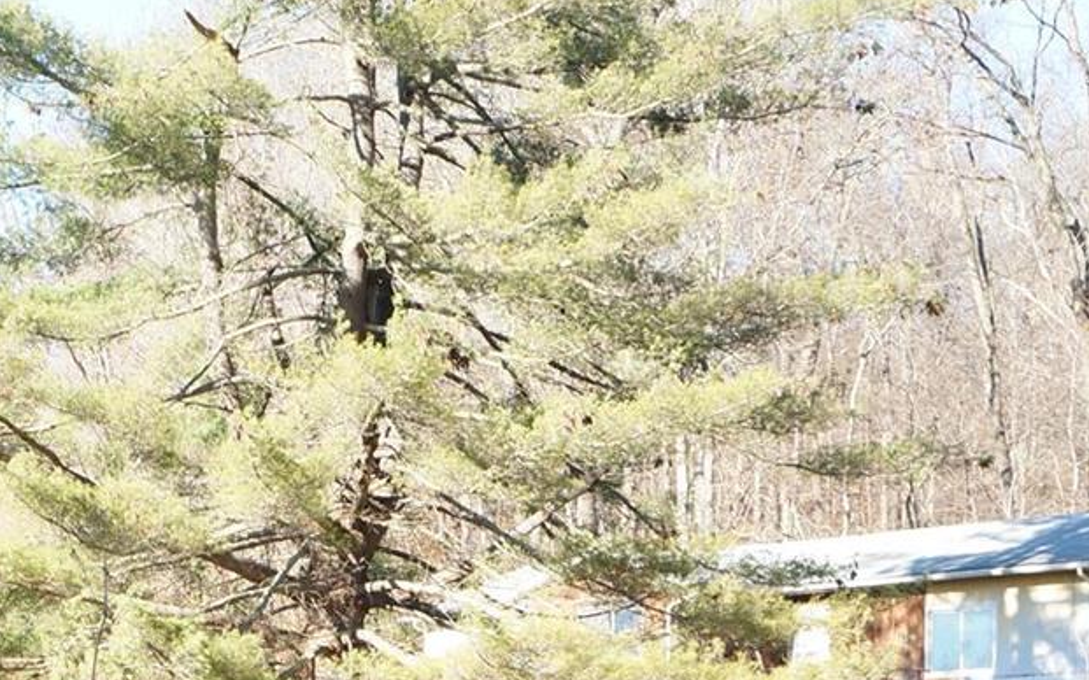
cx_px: 137
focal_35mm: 118
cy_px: 813
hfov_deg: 17.4
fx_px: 3502
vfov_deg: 10.9
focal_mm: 30
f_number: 5.6
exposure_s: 1/160
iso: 200
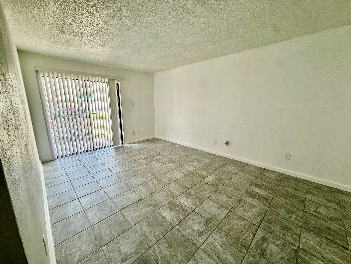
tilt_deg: -11.2
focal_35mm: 14
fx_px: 142
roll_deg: +0.4
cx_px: 176
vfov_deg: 85.7
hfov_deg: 102.1
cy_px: 132
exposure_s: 1/120
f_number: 2.2
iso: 80
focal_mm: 2.22
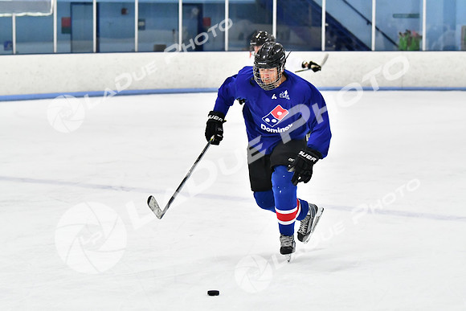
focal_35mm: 153
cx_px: 233
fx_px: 1981
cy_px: 156
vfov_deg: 9.0
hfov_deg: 13.4
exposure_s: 1/1250
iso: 6400
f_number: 3.2
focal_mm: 102
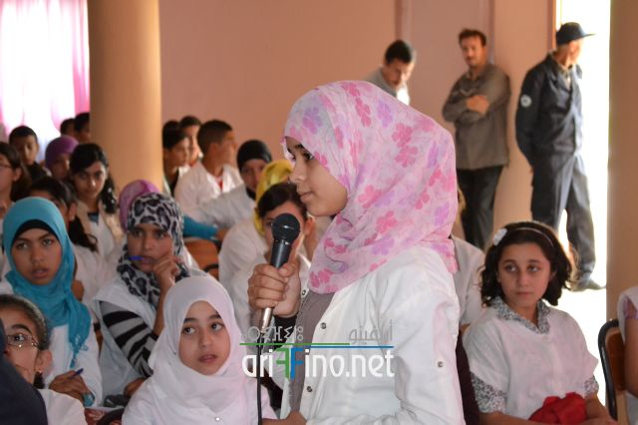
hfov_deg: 24.6
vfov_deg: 16.5
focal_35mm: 82
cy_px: 212
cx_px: 319
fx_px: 1461
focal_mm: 55
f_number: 5.6
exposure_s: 1/60
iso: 3200
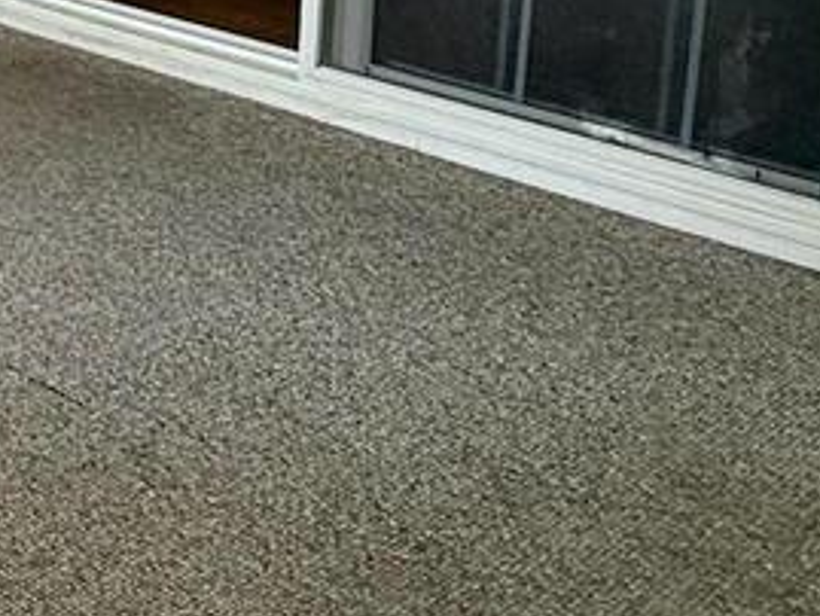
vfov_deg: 18.3
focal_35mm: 75
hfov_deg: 21.6
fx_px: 1777
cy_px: -192
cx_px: -424
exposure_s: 1/99
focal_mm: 2.22
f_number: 2.2
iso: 100
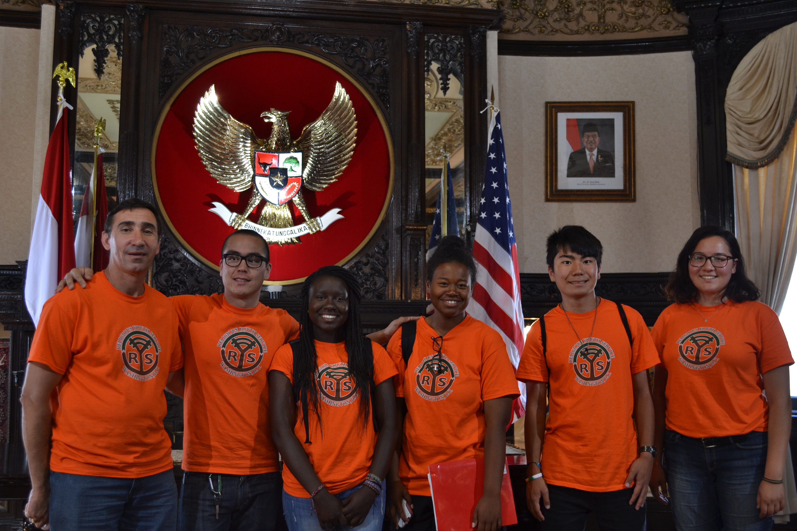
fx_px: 863
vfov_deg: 34.2
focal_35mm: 39
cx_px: 398
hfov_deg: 49.6
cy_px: 266
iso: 400
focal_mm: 26
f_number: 4.2
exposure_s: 1/20
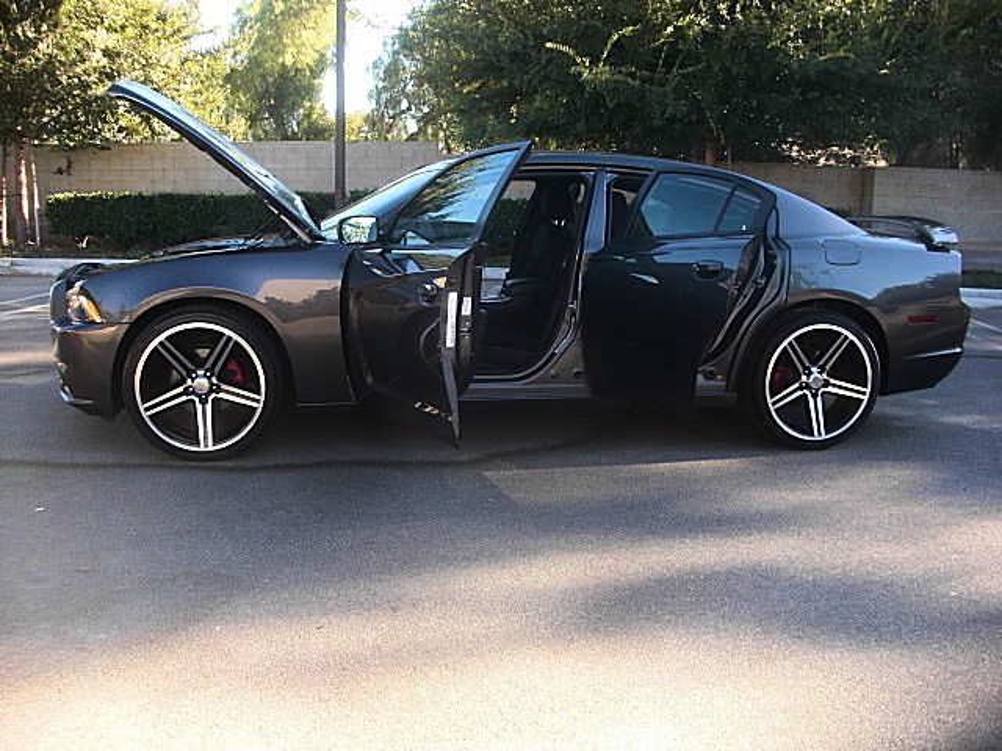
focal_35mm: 36
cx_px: 501
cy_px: 376
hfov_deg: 51.4
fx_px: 1042
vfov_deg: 39.7
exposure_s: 1/100
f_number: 2.8
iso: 50
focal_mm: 6.3
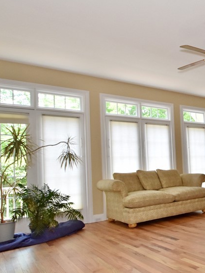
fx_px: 244
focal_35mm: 31
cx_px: 226
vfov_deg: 58.3
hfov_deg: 37.9
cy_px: 152
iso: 1250
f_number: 8
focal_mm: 11
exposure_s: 1/80
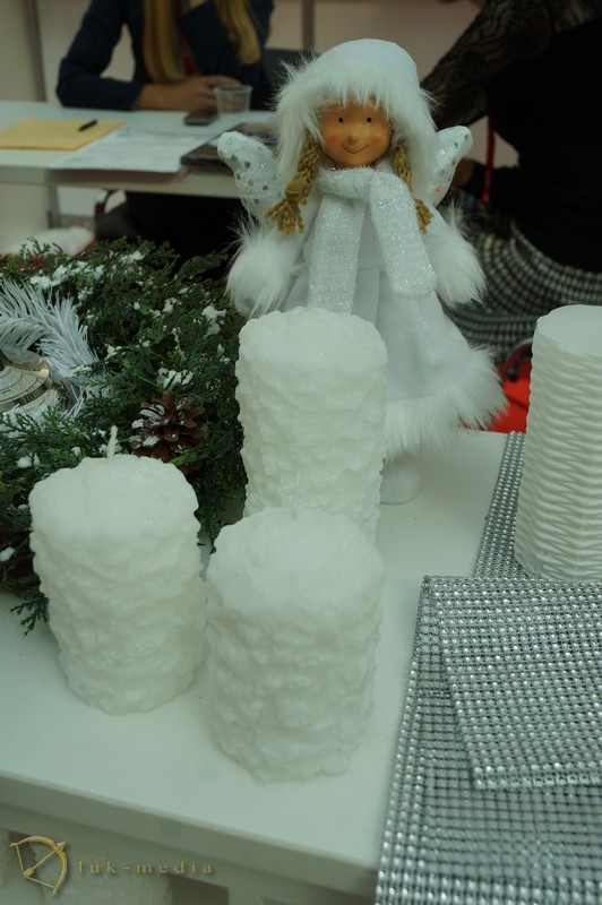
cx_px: 301
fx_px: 980
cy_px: 452
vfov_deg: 49.6
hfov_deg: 34.2
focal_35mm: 39
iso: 100
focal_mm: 26
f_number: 6.3
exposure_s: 1/160
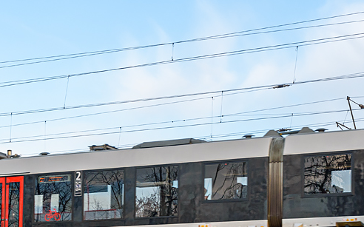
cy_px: 254
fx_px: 925
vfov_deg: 13.7
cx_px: 69
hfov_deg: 22.0
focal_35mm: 93
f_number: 7.1
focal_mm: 25
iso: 200
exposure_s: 1/200
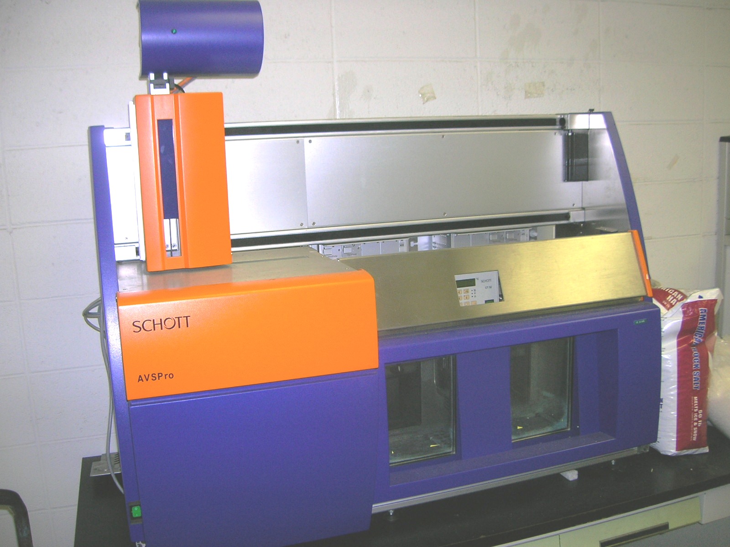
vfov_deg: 41.8
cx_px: 365
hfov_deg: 54.0
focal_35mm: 34
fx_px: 717
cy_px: 274
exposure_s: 1/60.1
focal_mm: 5.7
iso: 50
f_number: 2.9
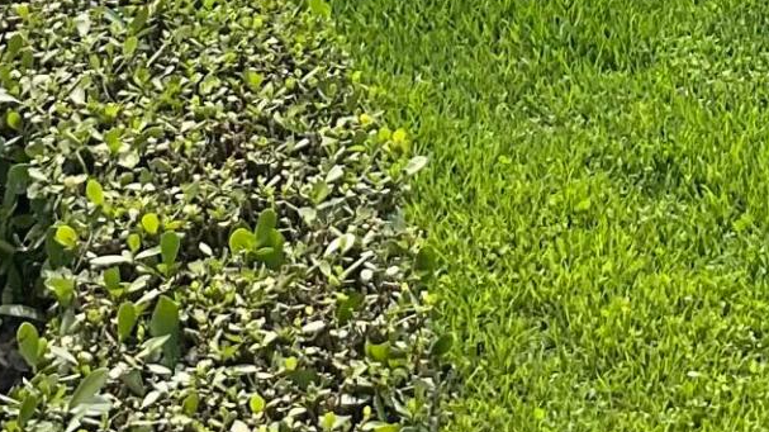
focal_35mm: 150
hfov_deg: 14.2
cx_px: 631
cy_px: -353
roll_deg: -1.0
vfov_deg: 7.8
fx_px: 3058
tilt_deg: -17.8
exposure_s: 1/683
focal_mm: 3
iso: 16
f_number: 1.8
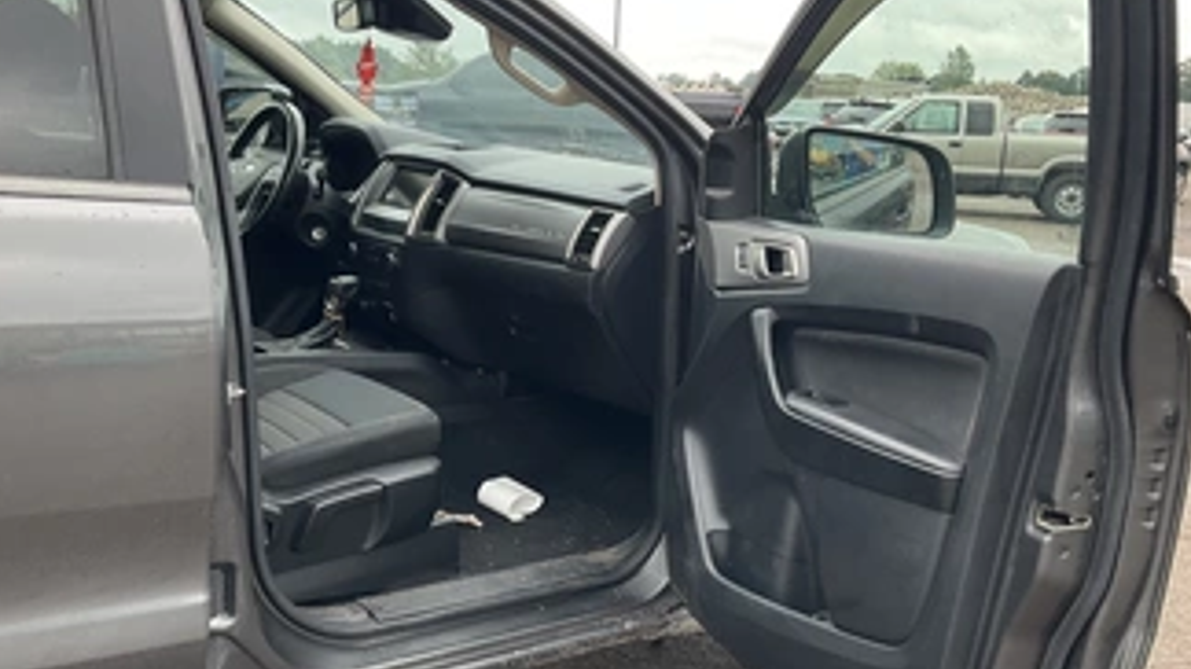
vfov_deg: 30.4
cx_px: 559
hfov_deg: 51.6
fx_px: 1231
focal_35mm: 39
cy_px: 379
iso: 25
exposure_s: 1/122
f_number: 1.8
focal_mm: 3
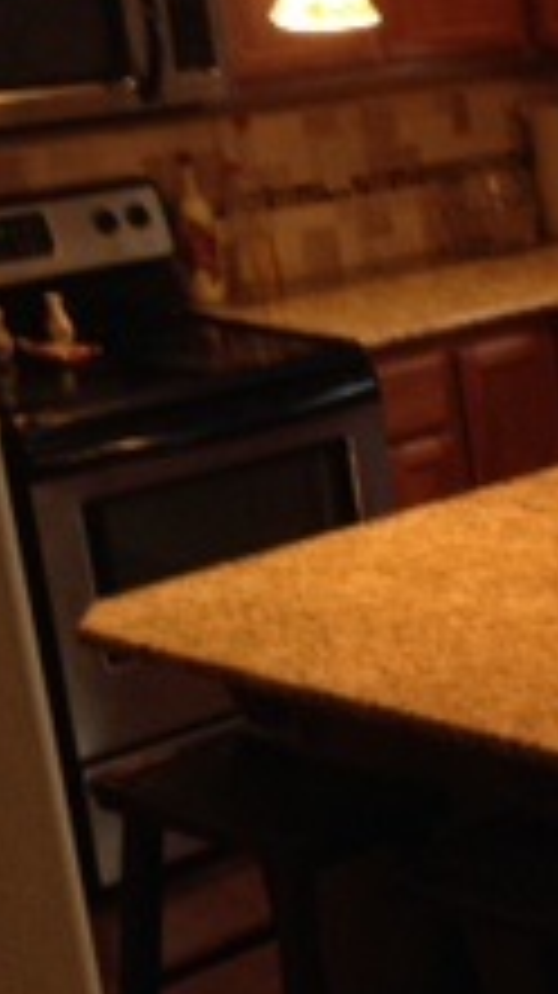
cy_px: 684
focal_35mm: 104
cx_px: 1287
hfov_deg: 10.3
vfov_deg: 20.5
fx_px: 2741
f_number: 2.4
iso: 100
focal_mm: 4.12
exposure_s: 1/20
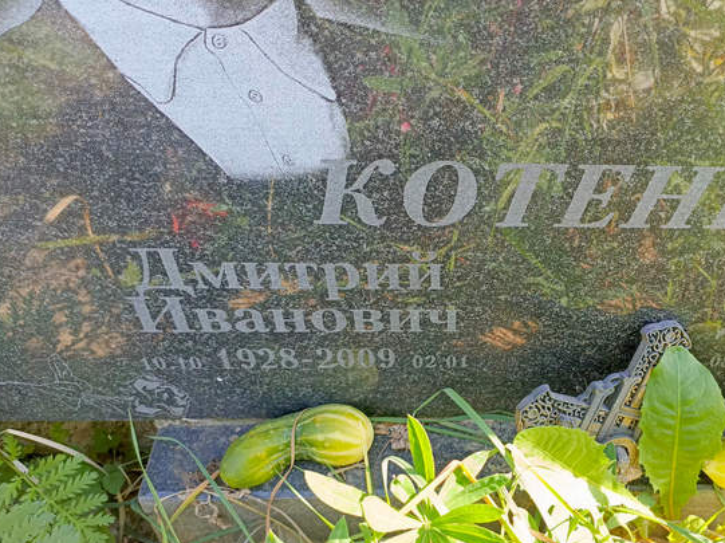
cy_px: 274
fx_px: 774
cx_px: 528
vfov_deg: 38.6
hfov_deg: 48.6
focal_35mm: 37
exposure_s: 1/120
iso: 153
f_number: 1.69
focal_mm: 4.76
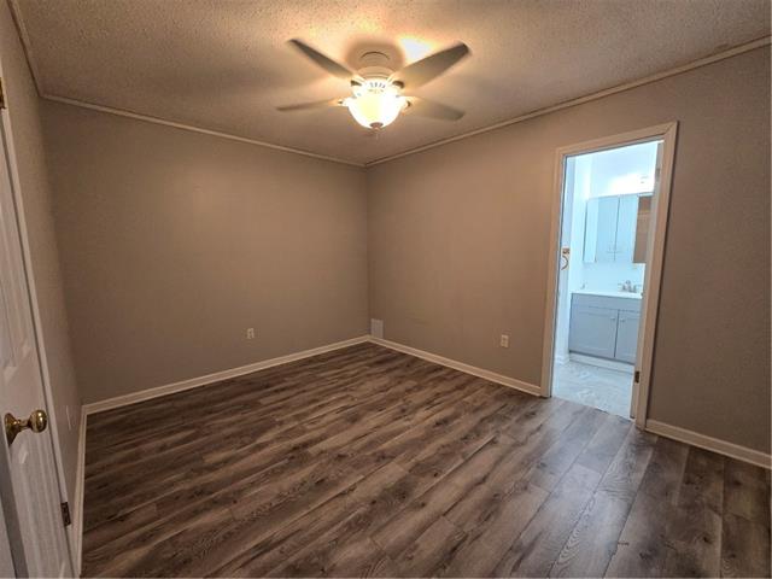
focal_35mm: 13
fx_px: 290
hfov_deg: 106.2
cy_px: 290
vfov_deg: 89.9
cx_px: 386
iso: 250
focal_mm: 2.2
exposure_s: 1/60
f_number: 2.2
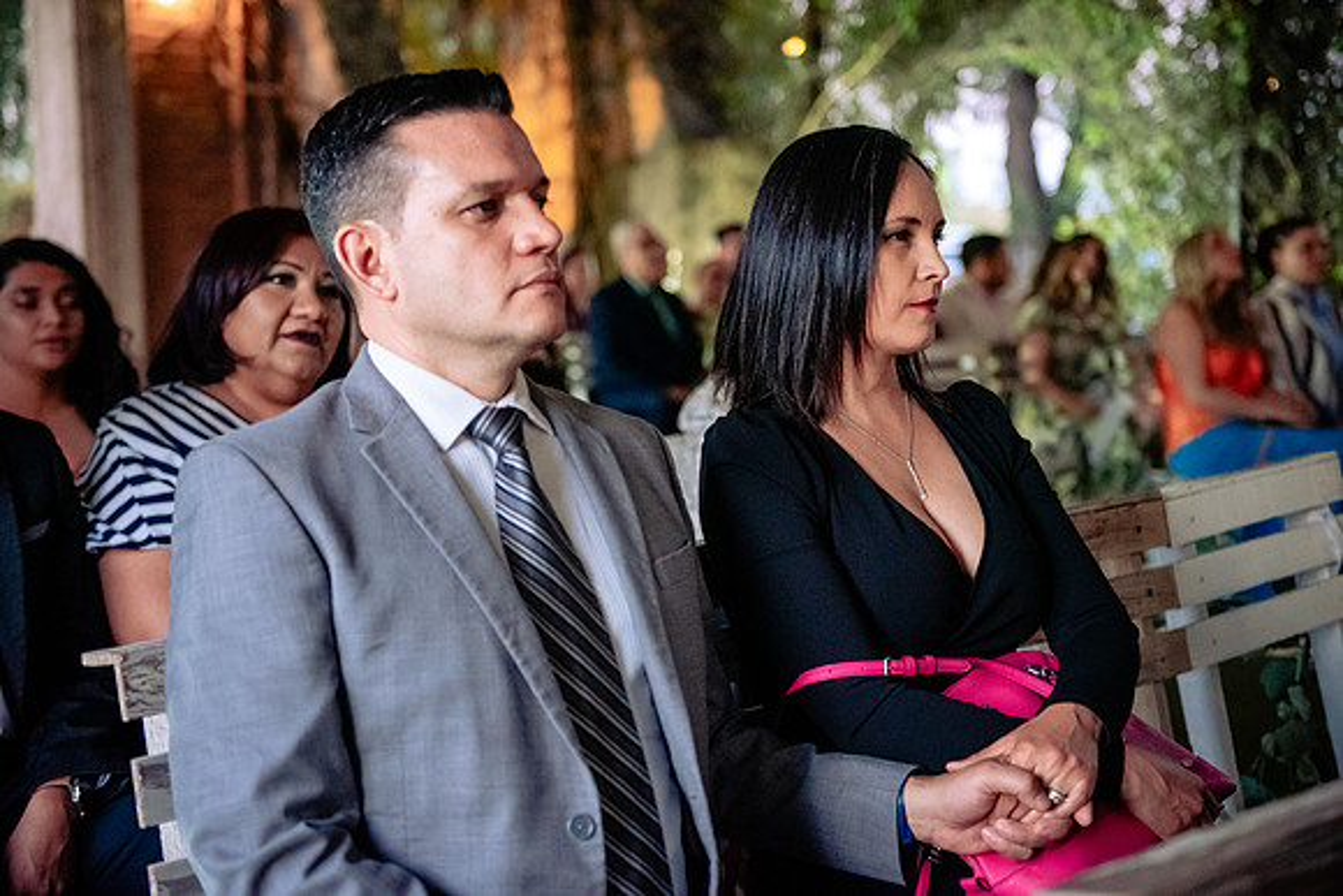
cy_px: 448
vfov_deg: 24.2
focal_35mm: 56
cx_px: 672
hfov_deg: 35.6
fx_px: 2090
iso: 6400
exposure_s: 1/125
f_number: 2.8
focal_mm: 56
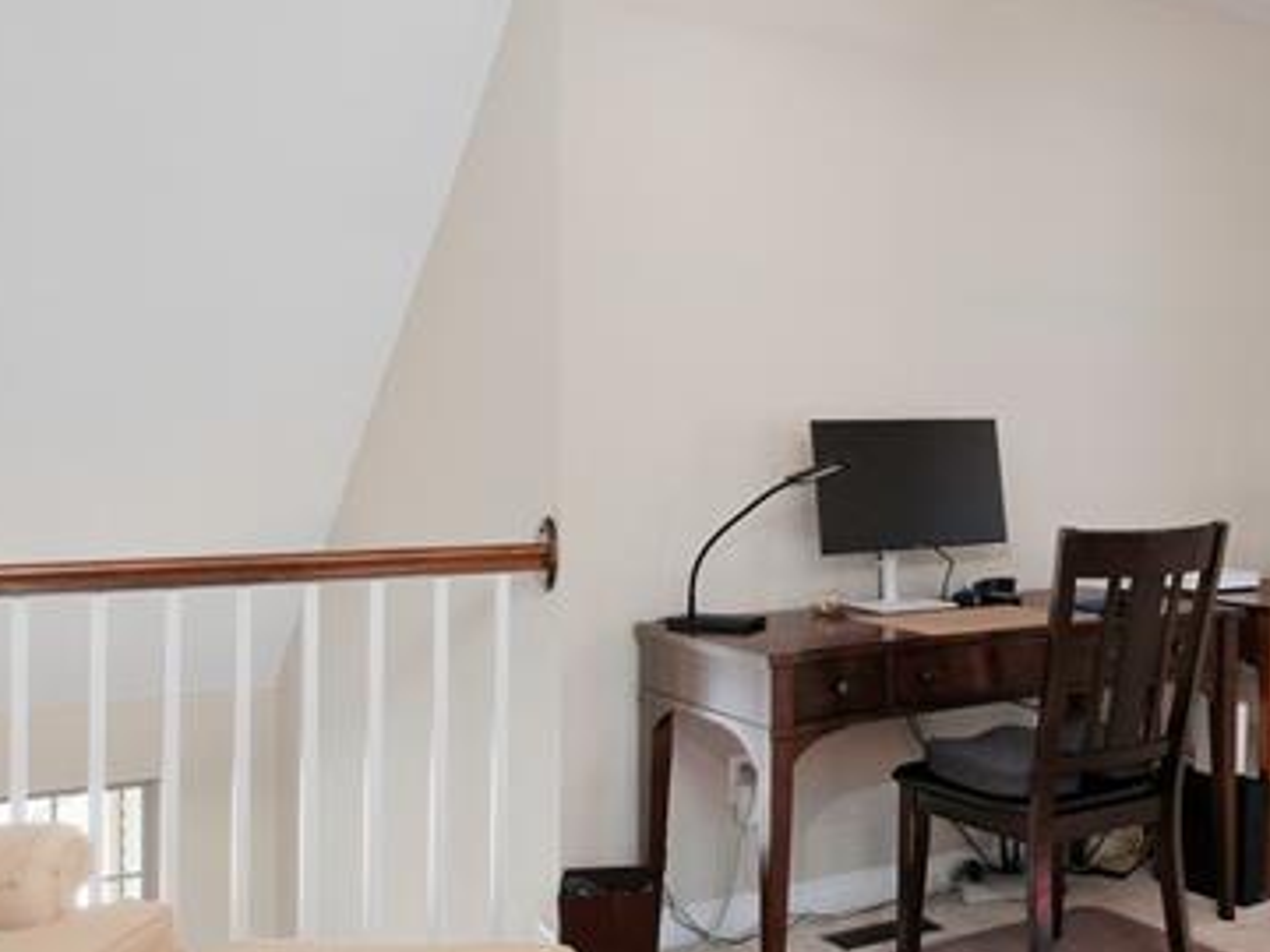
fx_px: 1504
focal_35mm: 41
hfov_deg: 43.9
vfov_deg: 35.1
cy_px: 437
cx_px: 991
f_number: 8
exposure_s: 1/60
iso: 1000
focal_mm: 10
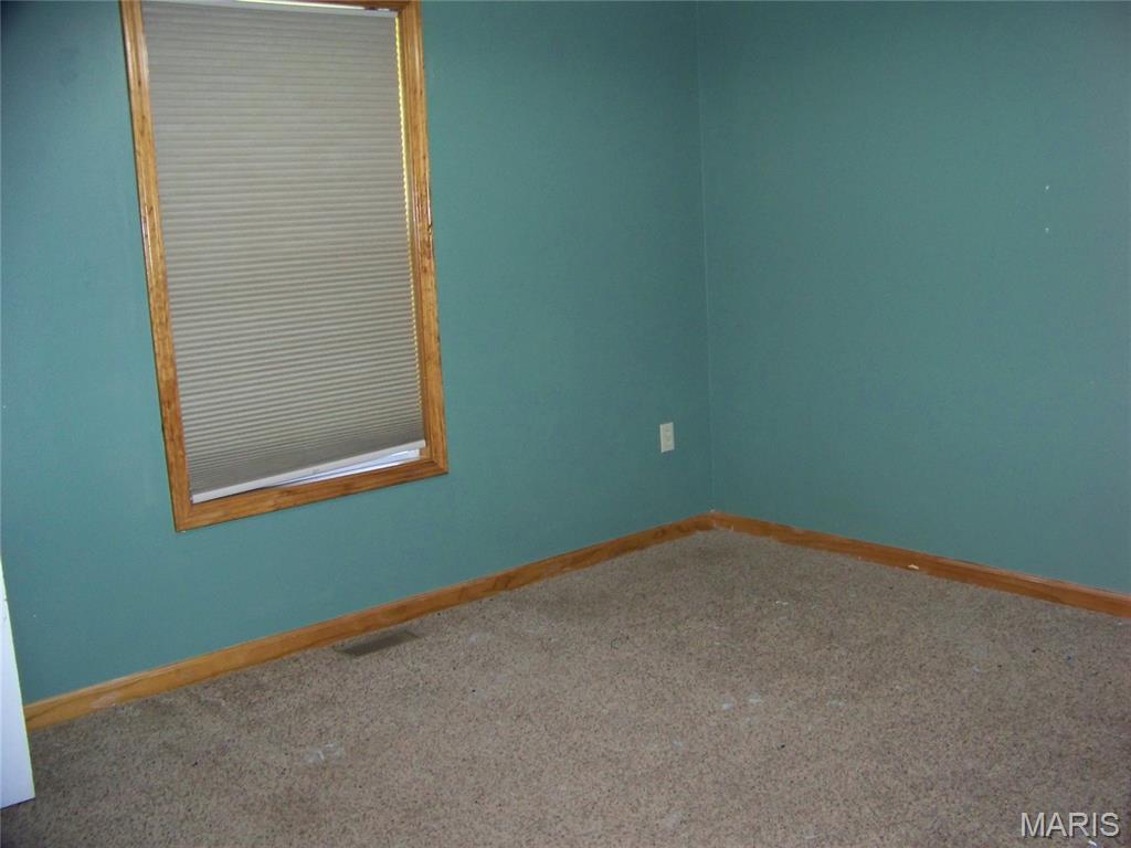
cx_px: 566
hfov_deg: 51.4
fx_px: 1176
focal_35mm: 36
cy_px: 424
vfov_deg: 39.7
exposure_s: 1/30
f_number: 2.8
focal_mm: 5.85
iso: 200
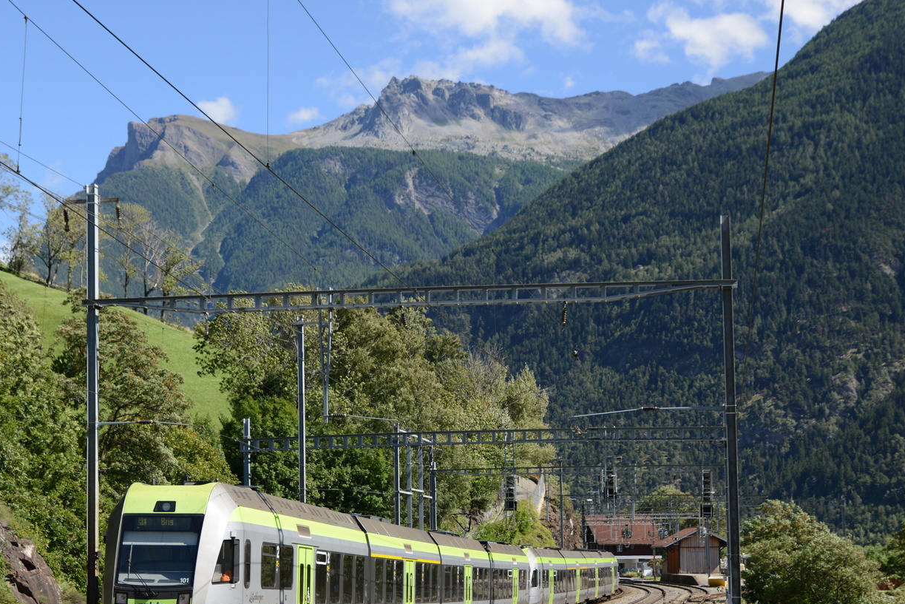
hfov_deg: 29.2
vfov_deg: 19.6
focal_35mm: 69
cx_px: 362
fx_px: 1735
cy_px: 449
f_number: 6.3
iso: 200
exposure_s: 1/640
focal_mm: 44
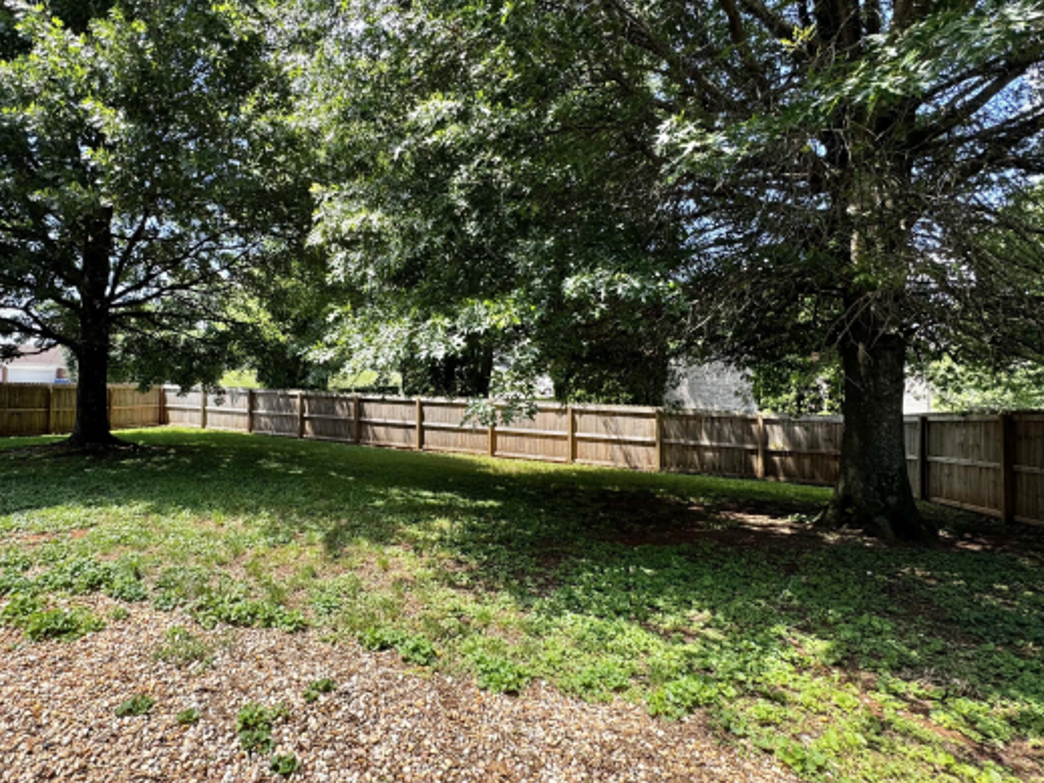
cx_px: 393
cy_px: 362
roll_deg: -1.4
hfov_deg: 86.1
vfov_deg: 71.5
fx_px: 543
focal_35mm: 18
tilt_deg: +1.3
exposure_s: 1/314
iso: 40
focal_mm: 2.22
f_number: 2.2
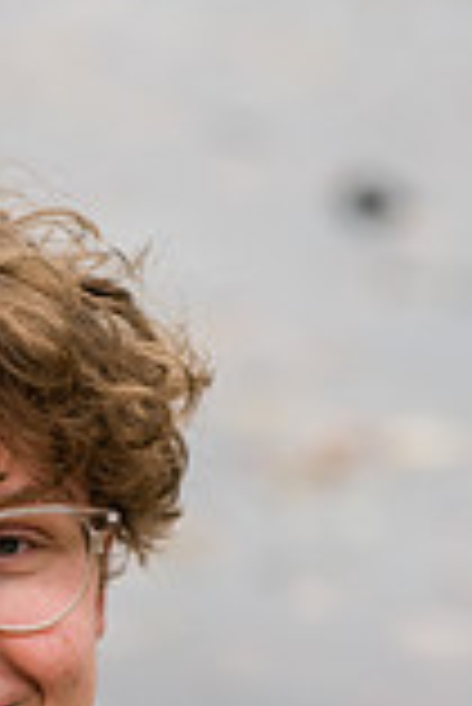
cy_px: 917
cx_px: 27
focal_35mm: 244
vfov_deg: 8.3
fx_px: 4788
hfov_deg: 5.6
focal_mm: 85
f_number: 2.8
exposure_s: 1/500
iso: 250
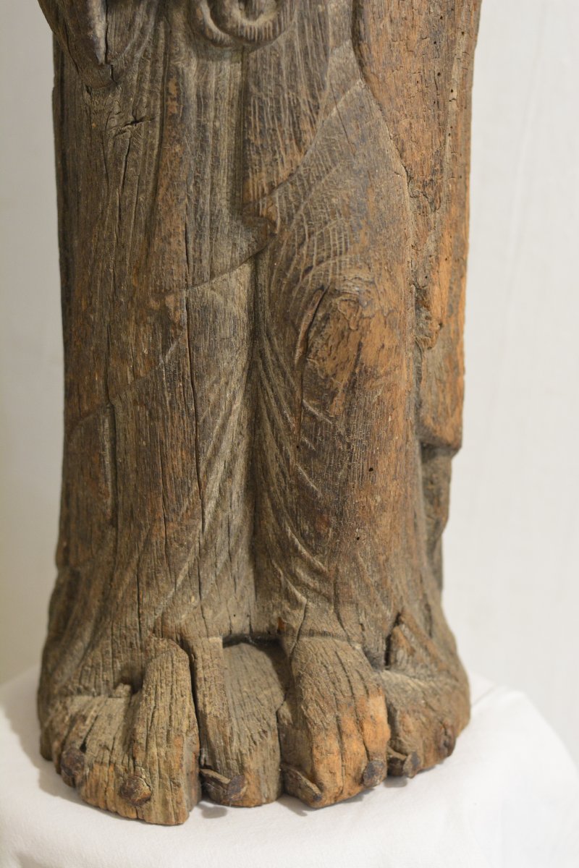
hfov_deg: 18.2
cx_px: 290
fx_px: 1809
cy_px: 434
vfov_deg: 27.0
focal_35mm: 75
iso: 1600
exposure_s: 1/30
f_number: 2.8
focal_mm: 50
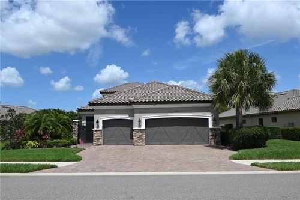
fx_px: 258
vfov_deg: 42.3
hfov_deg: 60.3
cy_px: 100
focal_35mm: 31
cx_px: 150
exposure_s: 1/500
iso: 100
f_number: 8
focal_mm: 21
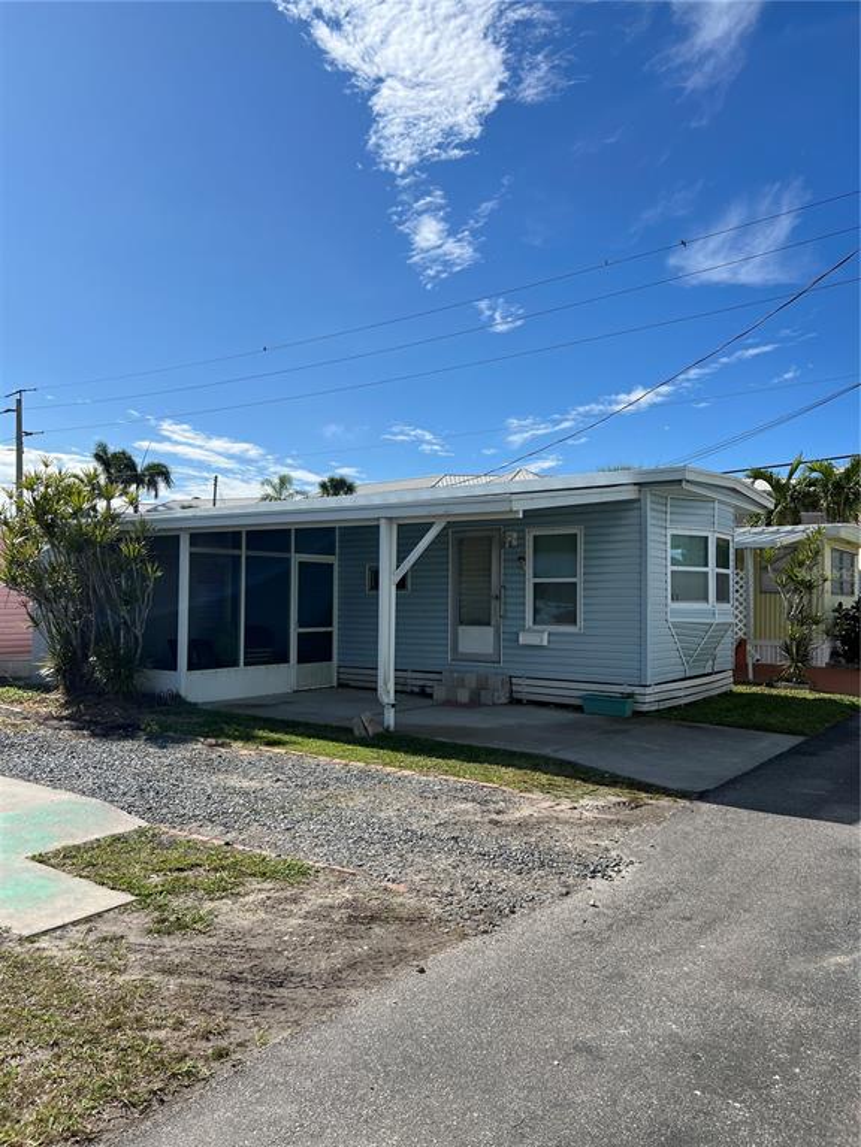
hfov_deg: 53.1
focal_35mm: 26
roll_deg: +0.6
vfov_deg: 67.3
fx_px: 862
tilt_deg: +2.7
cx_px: 430
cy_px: 574
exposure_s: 1/6211
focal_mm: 5.7
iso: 50
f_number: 1.5
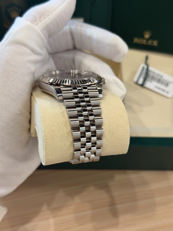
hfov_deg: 30.3
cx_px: 86
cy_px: 116
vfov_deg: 39.7
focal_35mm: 48
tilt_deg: -55.2
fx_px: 320
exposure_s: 1/60
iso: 250
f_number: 1.78
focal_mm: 6.76
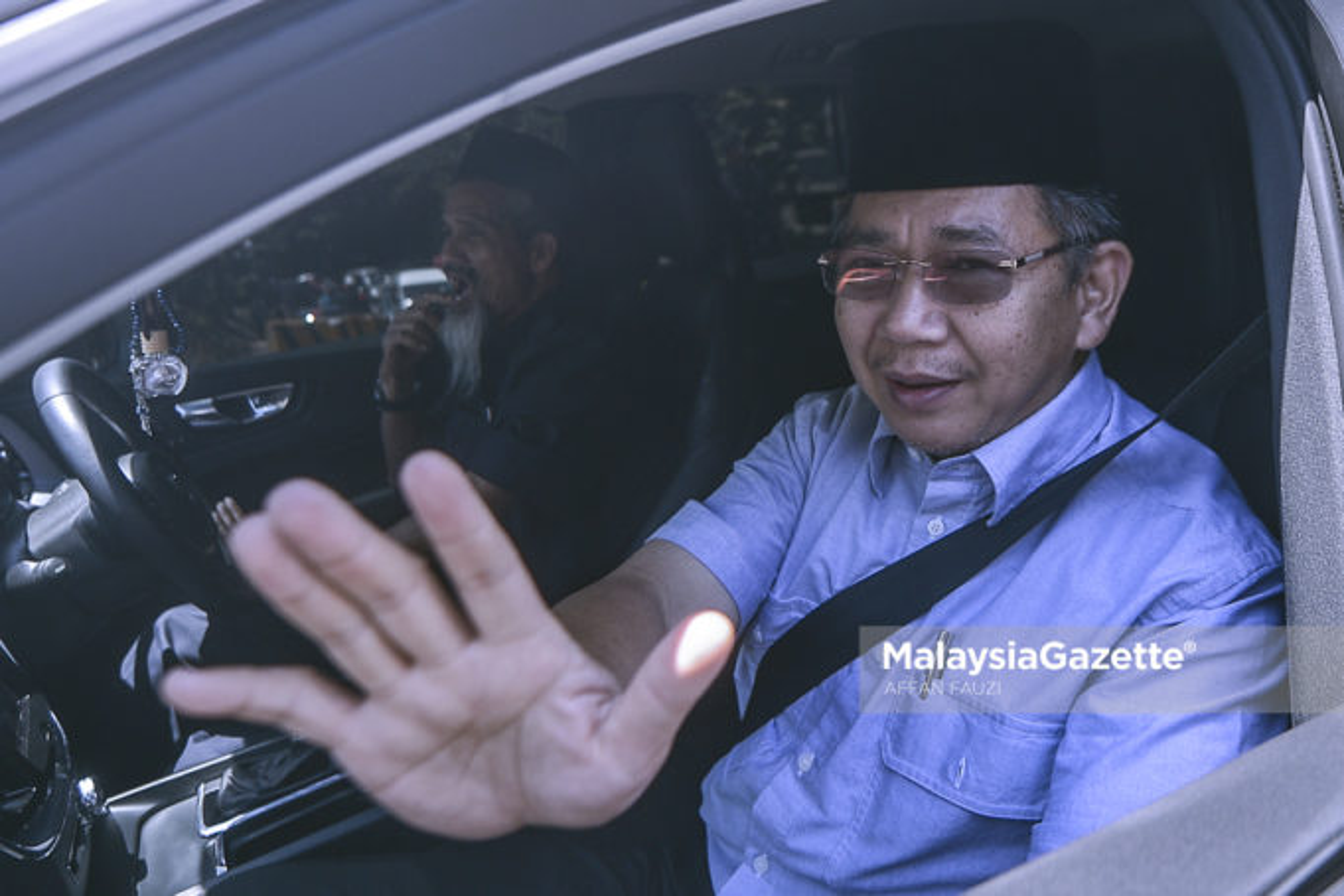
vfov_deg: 81.2
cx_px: 672
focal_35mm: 14
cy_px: 448
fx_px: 523
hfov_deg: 104.3
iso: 160
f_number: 2.8
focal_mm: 14
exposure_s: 1/1000
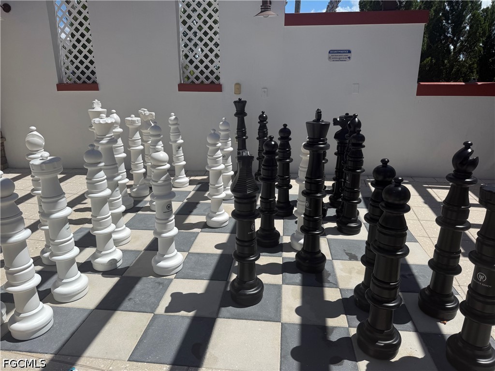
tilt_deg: -15.7
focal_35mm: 24
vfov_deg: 56.8
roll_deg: +1.2
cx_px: 248
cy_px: 186
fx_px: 343
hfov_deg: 71.6
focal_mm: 6.76
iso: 80
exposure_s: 1/9091
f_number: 1.78
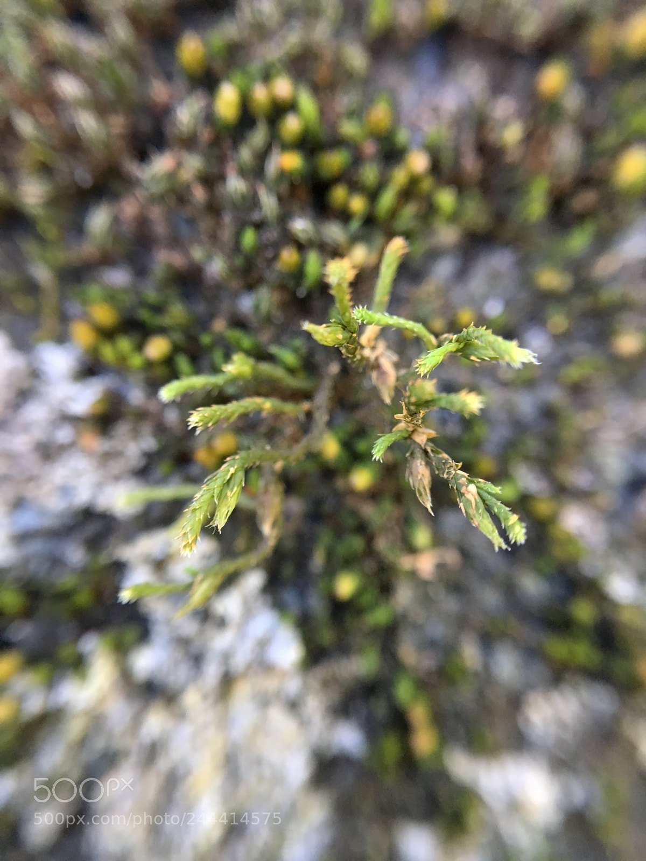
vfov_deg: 61.7
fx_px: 722
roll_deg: -1.3
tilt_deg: -23.5
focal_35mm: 29
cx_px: 323
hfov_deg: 48.2
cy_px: 430
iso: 40
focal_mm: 4.15
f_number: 2.2
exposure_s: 1/30
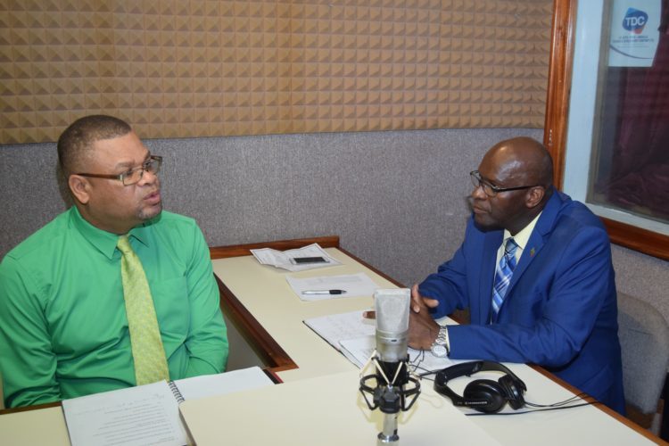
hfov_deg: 53.1
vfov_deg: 36.9
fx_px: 669
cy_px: 223
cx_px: 334
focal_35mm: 36
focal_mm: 24
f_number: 5.6
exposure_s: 1/160
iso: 1600
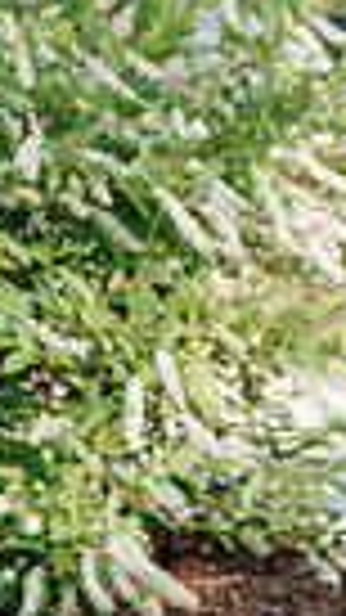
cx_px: 1128
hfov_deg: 2.8
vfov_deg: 5.1
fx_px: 6855
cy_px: -178
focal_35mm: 420
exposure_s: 1/320
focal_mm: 95
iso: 400
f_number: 4.5
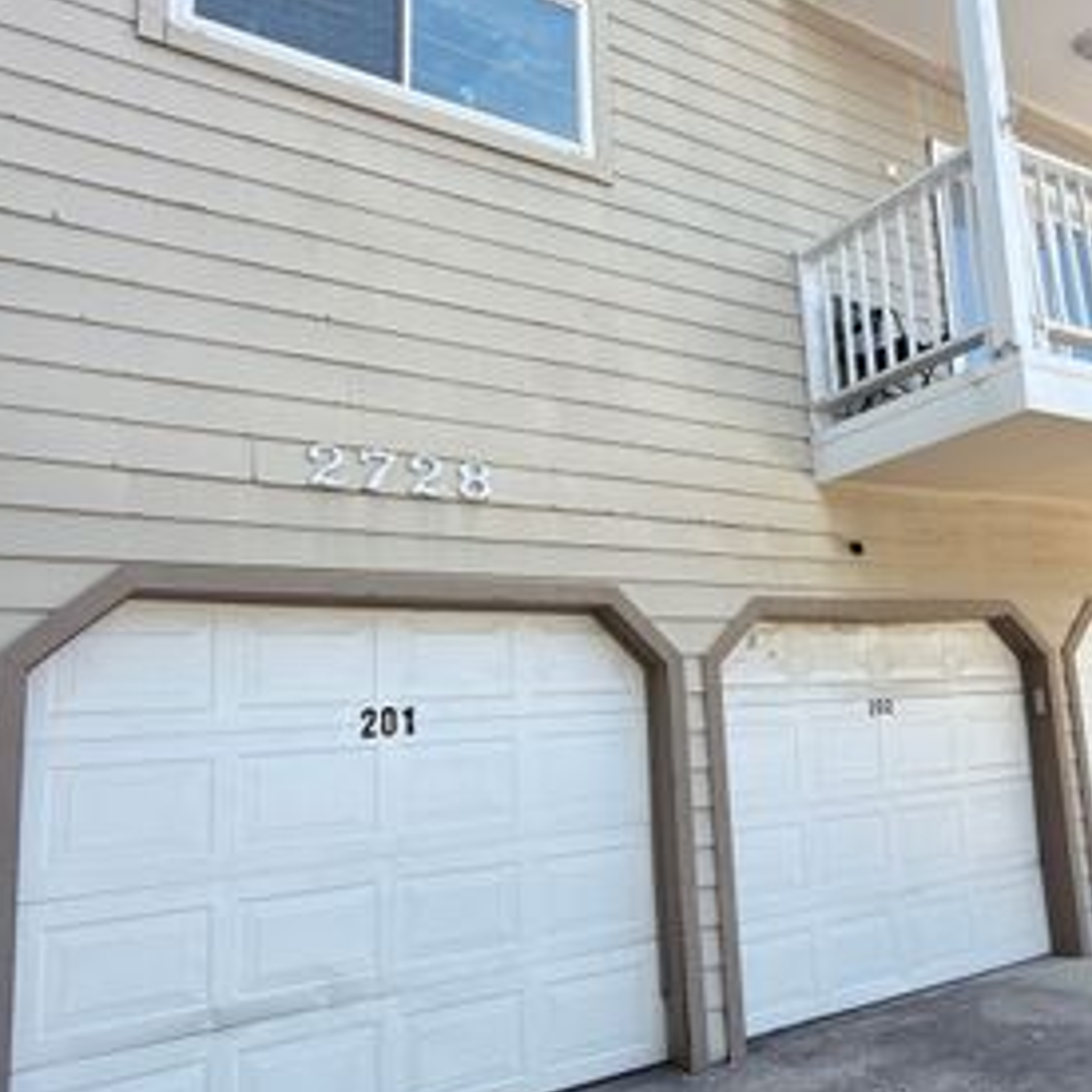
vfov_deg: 54.0
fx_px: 1071
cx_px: 818
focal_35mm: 30
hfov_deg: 51.7
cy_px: 558
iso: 25
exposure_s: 1/154
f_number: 2.2
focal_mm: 2.22
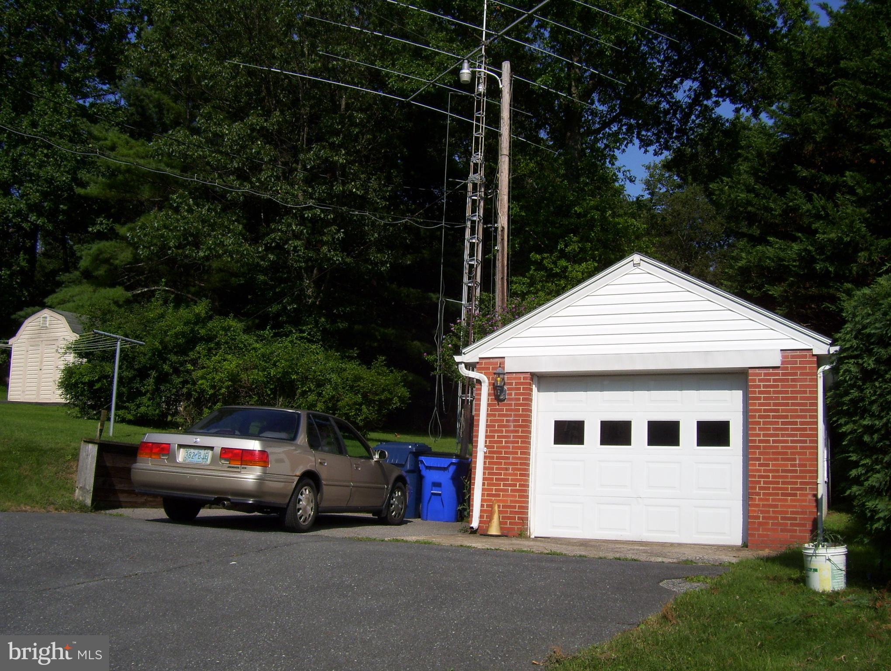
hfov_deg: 51.3
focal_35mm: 36
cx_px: 446
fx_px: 928
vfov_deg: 39.7
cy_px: 336
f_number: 4.8
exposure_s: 1/640
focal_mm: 6
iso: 80
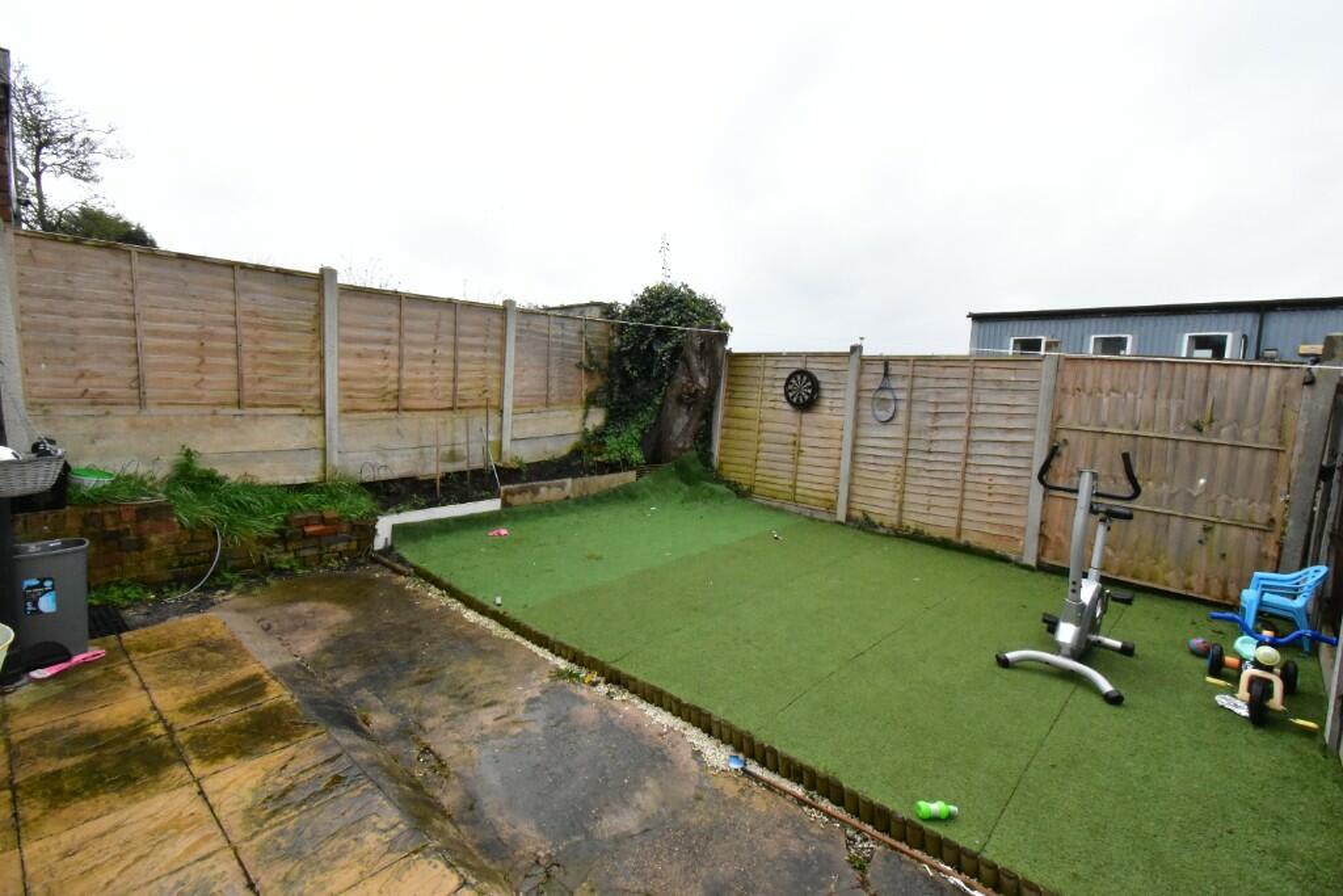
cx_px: 672
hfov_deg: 100.4
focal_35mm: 15
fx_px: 560
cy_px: 448
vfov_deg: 77.3
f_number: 22
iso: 2800
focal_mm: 10
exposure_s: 1/200
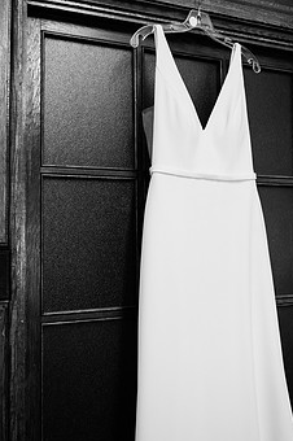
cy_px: 201
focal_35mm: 43
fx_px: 526
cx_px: 183
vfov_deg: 45.4
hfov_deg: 31.0
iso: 1600
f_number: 4
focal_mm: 32.5
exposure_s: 1/250
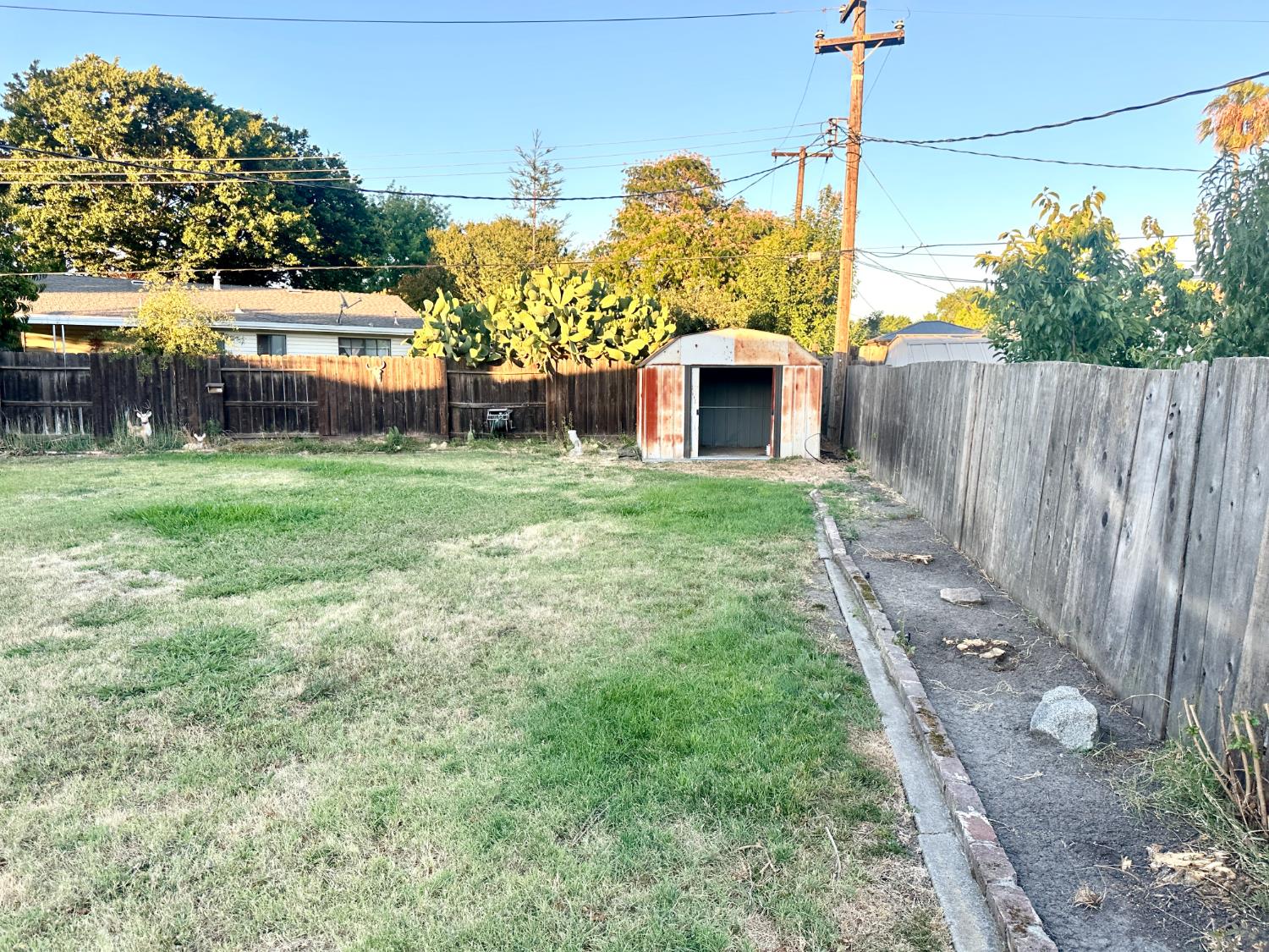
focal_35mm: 24
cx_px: 634
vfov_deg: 56.8
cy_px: 476
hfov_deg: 71.6
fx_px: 880
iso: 80
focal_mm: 6.86
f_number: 1.78
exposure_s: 1/489
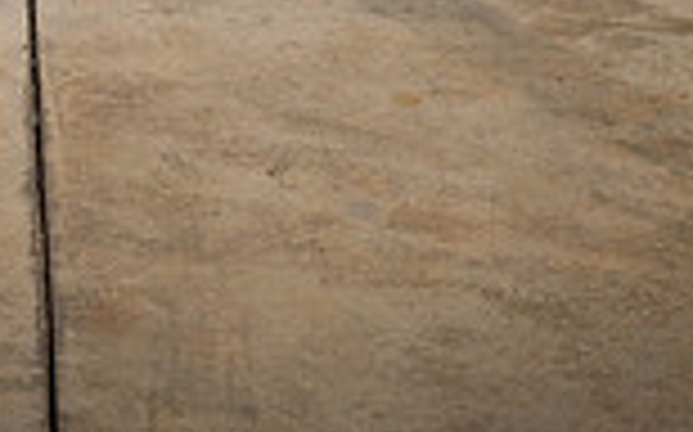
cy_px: -504
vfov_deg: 10.6
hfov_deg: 18.8
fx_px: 2076
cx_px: 144
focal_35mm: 110
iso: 160
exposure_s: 1/250
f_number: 8
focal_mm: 37
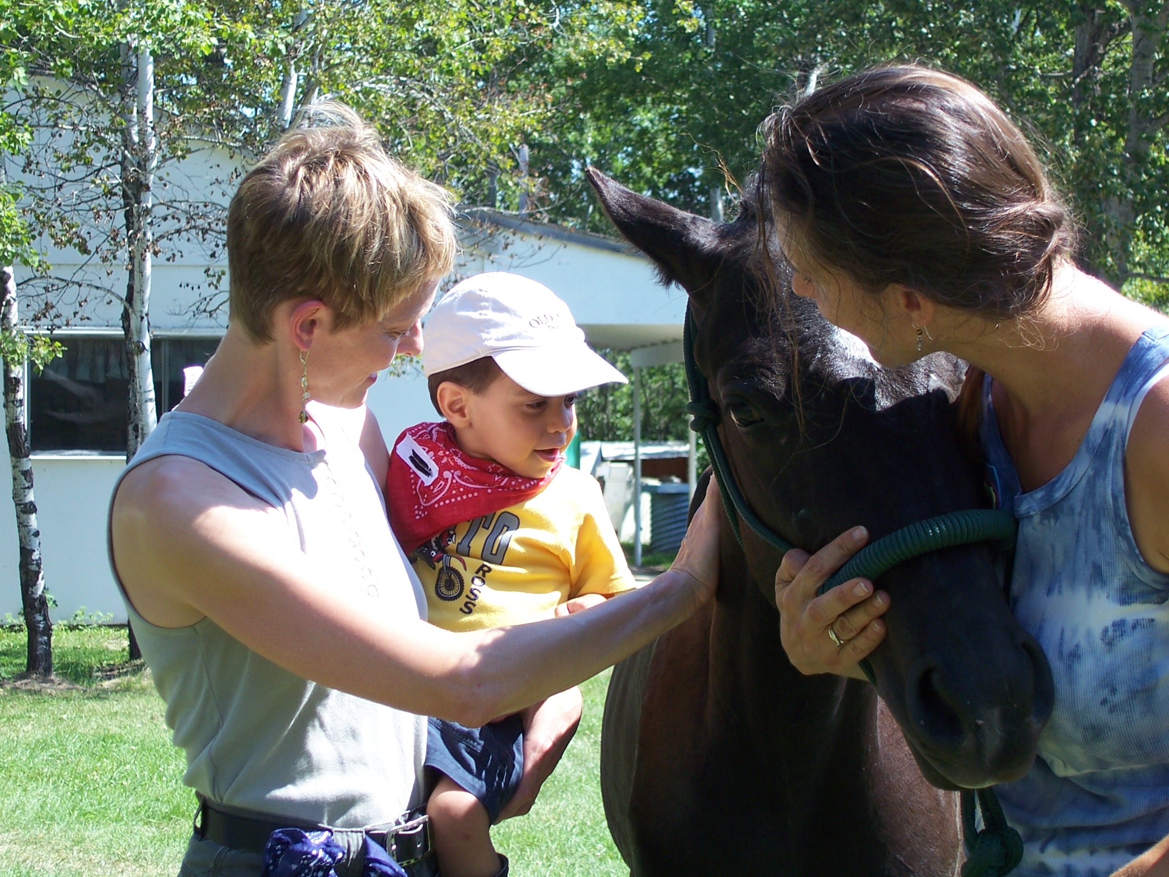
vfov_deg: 17.2
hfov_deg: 22.8
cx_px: 584
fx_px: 2904
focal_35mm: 86
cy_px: 438
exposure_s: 1/350
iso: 80
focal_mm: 14.7
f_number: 3.4
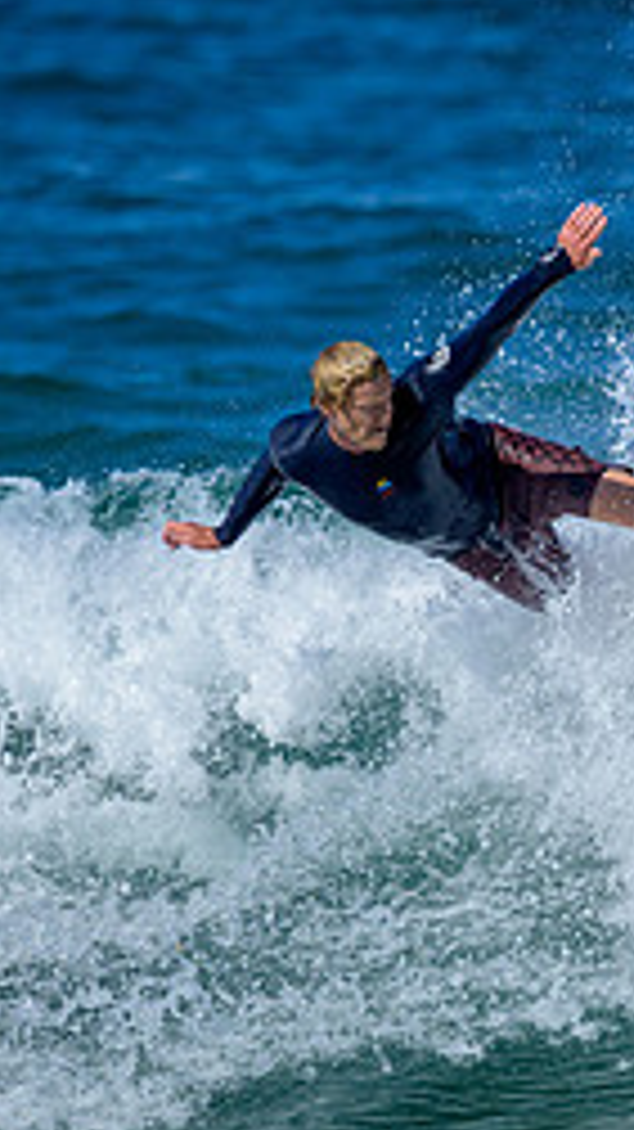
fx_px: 58038
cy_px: 655
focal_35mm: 1940
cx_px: 652
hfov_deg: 0.6
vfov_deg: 1.1
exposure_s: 1/2500
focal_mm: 800
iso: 250
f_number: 6.3
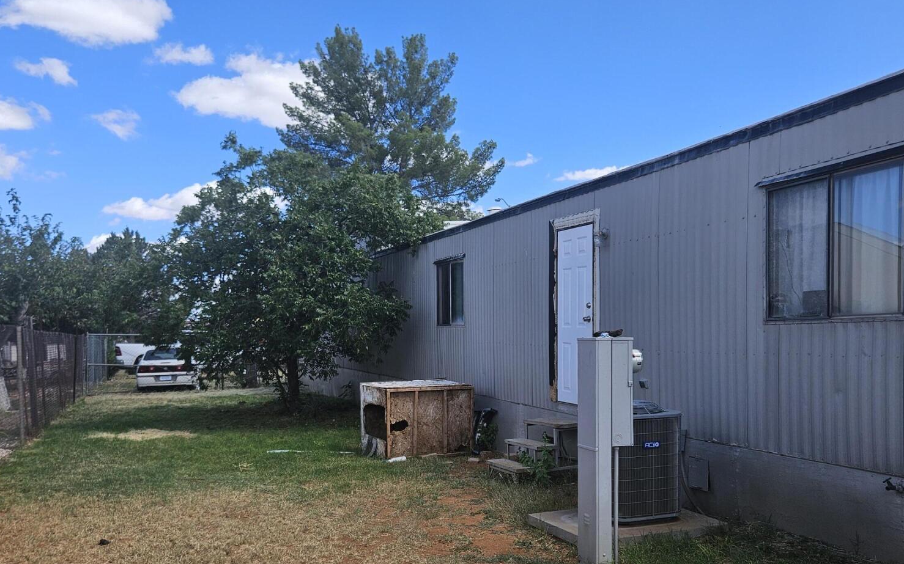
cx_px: 454
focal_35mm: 33
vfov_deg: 38.0
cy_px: 364
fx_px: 813
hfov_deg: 58.2
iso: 25
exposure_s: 1/1279
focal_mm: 5.4
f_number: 1.8
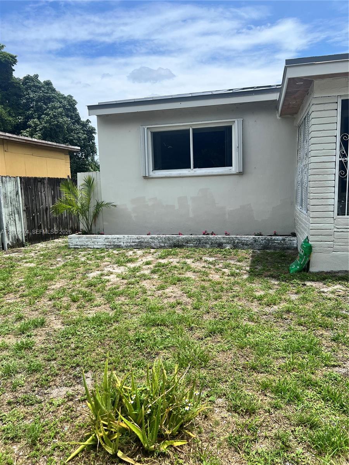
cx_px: 174
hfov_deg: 53.1
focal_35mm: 26
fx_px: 350
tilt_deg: -7.2
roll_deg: +0.8
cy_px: 232
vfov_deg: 67.3
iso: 50
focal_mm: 5.7
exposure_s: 1/4115
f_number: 1.5
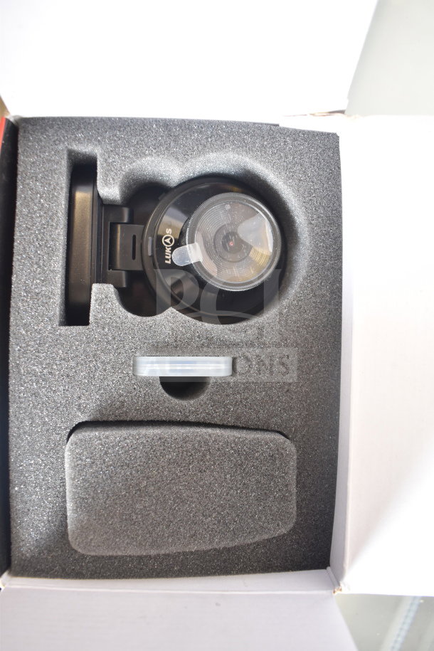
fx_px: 542
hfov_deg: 43.6
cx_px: 217
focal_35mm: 30
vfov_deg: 61.9
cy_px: 326
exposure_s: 1/30
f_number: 3.5
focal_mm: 20
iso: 720
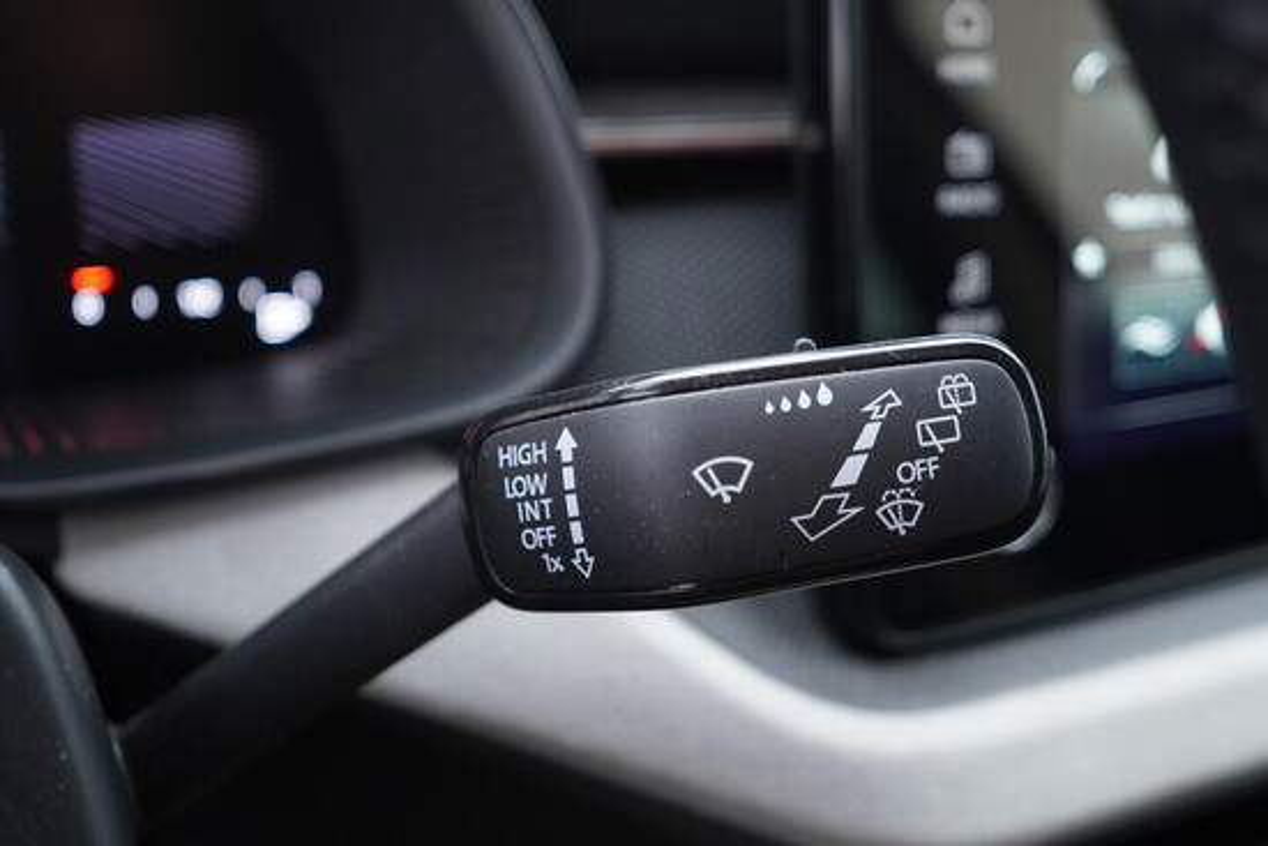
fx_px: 1268
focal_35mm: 36
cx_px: 634
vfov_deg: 36.9
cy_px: 423
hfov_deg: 53.1
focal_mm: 24
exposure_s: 1/40
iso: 320
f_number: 2.8
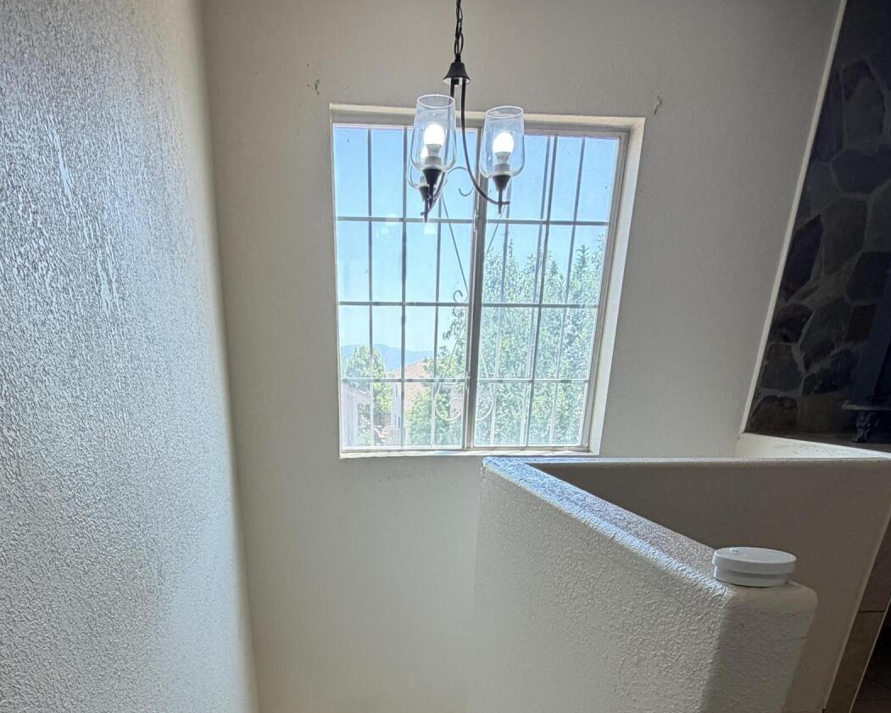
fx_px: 686
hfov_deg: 65.8
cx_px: 392
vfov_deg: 44.7
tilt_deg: -28.4
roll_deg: -0.2
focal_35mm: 26
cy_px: 746
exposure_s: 1/120
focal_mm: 2.22
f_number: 2.2
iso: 125
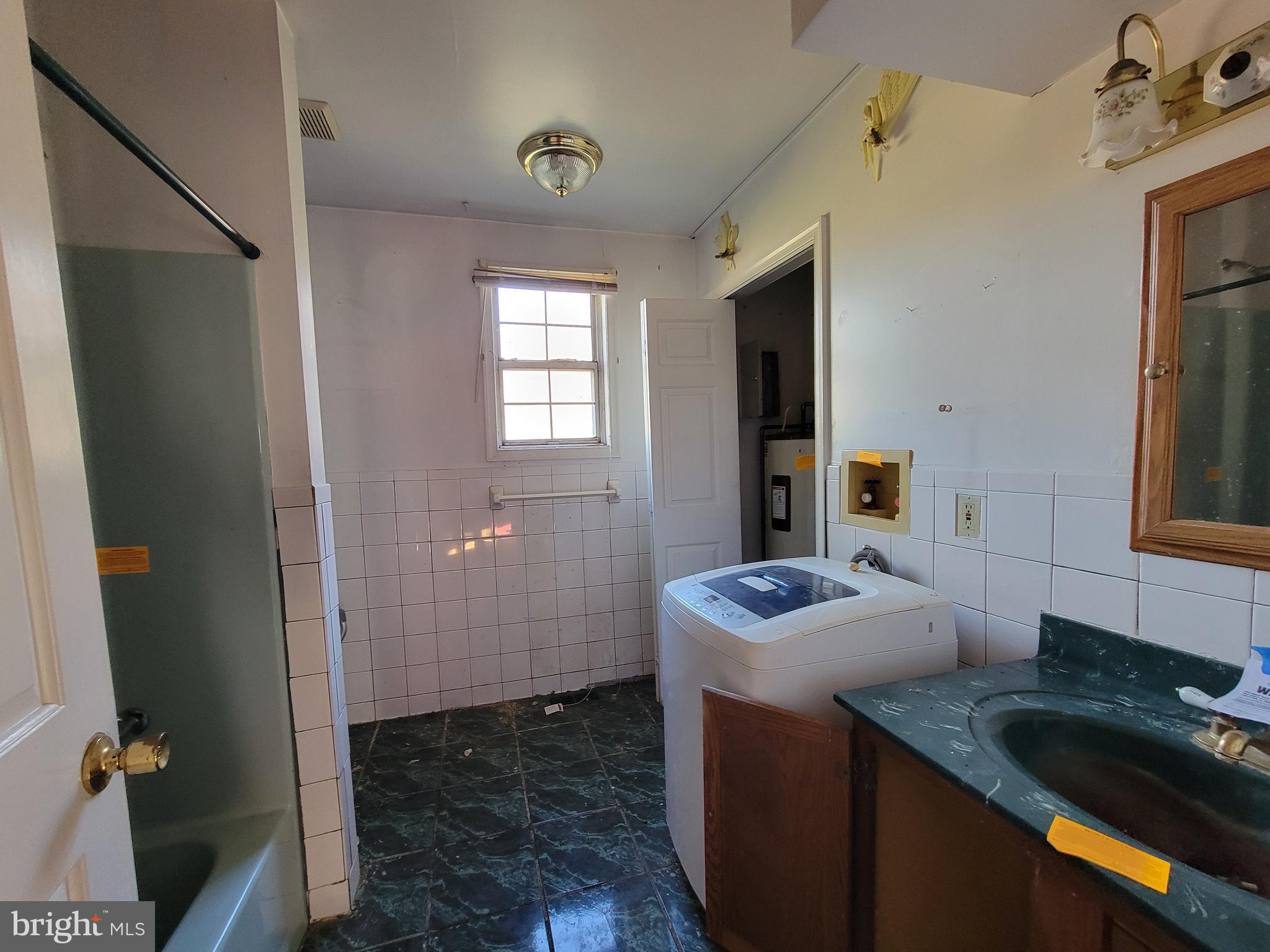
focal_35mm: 13
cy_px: 476
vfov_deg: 89.9
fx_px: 477
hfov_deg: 106.2
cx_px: 635
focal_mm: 2.2
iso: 320
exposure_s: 1/40
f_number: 2.2
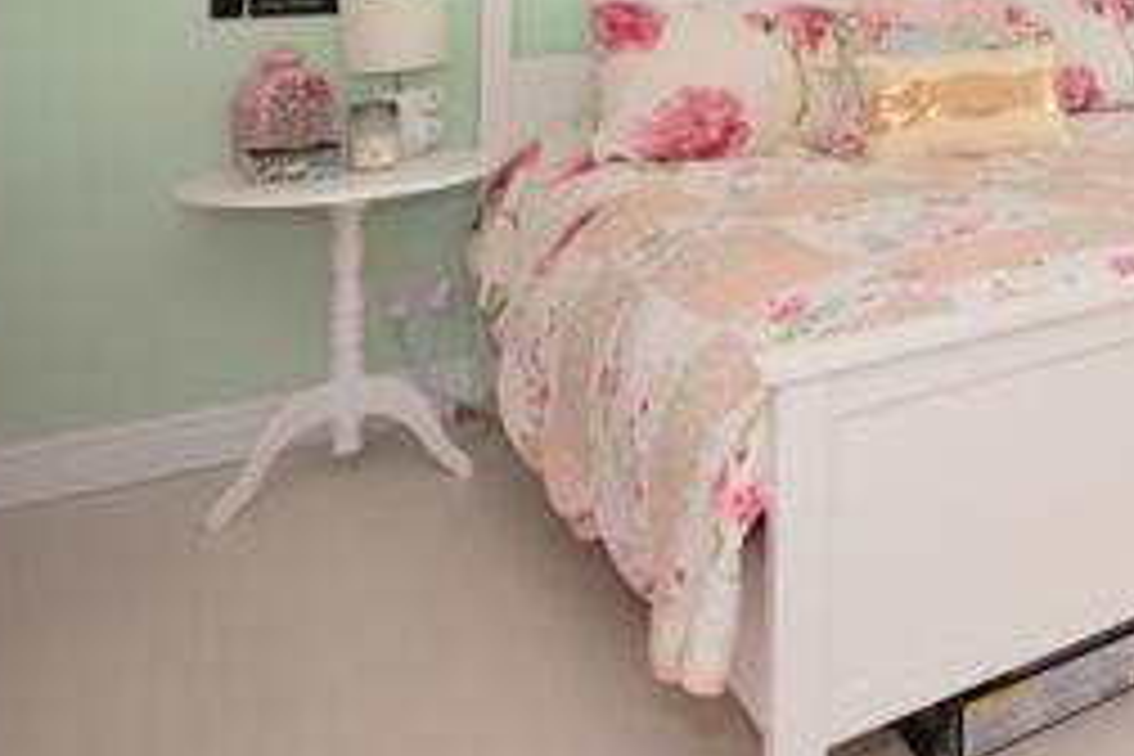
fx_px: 1228
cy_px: -119
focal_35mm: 39
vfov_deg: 29.9
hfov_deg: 38.1
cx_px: 1336
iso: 400
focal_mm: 10
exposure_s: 1/80
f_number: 5.6
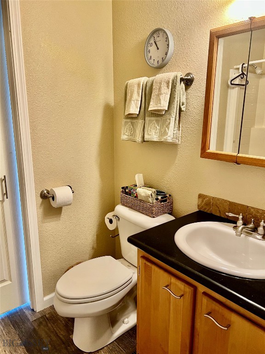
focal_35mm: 26
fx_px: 265
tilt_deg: -14.4
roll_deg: -0.8
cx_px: 132
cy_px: 177
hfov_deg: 53.1
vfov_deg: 67.3
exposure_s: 1/60
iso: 100
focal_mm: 5.7
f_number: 1.5
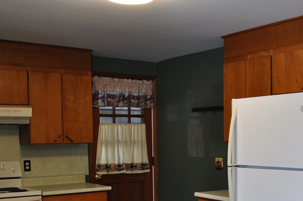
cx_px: 194
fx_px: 470
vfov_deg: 23.6
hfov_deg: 35.5
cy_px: 173
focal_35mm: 56
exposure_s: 1/60
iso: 560
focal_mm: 21
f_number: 4
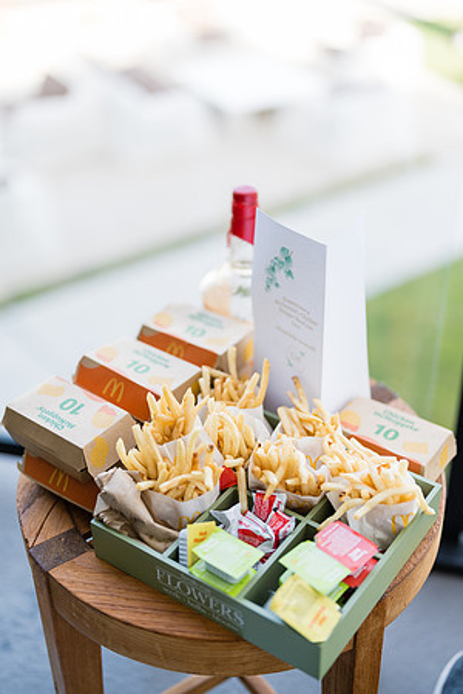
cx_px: 232
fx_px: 965
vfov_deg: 39.6
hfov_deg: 27.0
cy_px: 347
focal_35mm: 50
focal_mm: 50
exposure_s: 1/500
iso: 100
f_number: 1.2
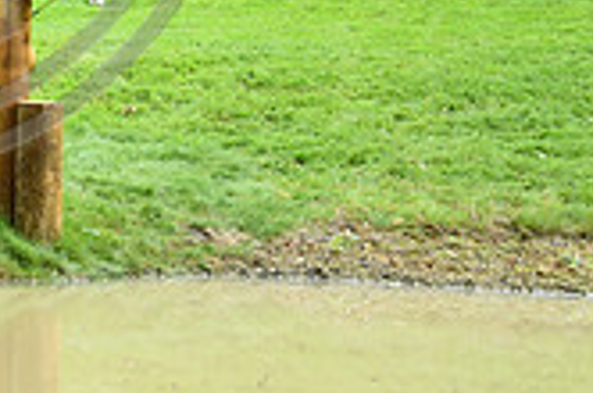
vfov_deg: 8.6
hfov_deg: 13.0
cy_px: -243
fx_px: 2532
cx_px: -136
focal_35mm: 154
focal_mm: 44
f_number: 4.2
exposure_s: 1/1250
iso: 1100
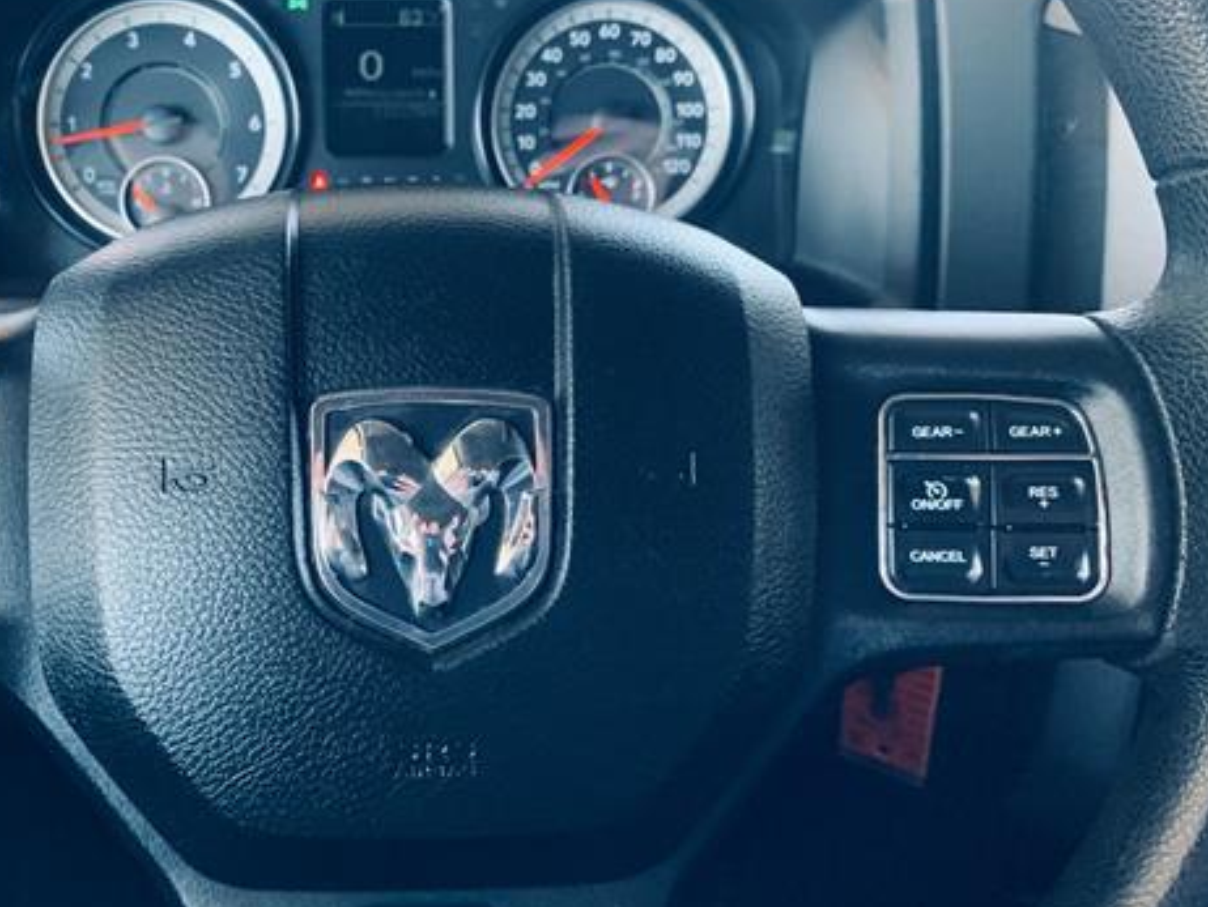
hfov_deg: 50.6
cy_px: 421
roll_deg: +1.2
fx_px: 1257
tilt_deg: -28.5
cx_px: 426
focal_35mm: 36
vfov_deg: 39.7
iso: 400
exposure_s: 1/42
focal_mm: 4.25
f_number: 1.8
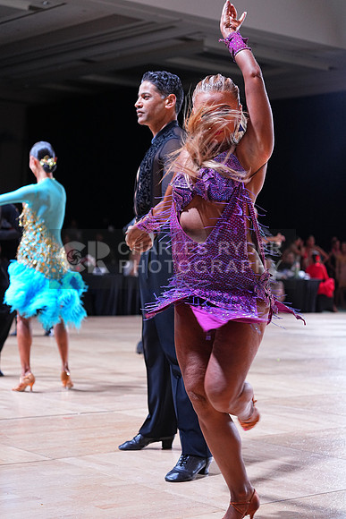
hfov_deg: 19.5
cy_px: 260
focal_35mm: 70
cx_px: 173
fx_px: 1008
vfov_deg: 28.8
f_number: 4
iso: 1600
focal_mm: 70
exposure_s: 1/250
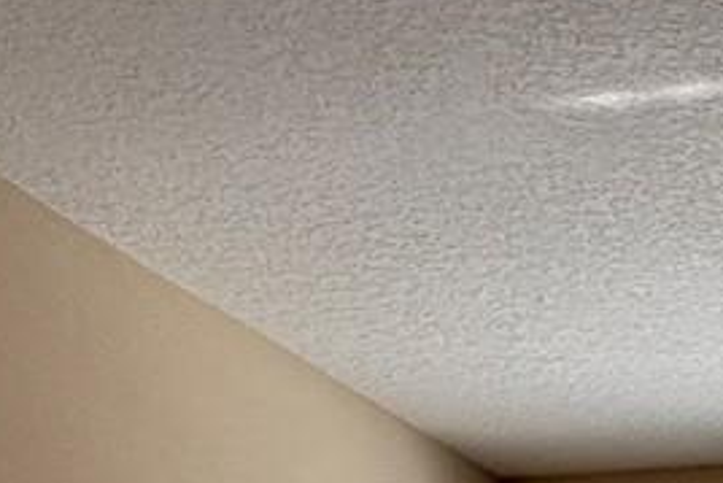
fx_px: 1748
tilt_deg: -7.1
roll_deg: -0.1
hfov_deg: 20.4
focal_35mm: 87
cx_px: 1044
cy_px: 1239
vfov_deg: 11.9
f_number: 2.2
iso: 100
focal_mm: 2.22
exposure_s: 1/99
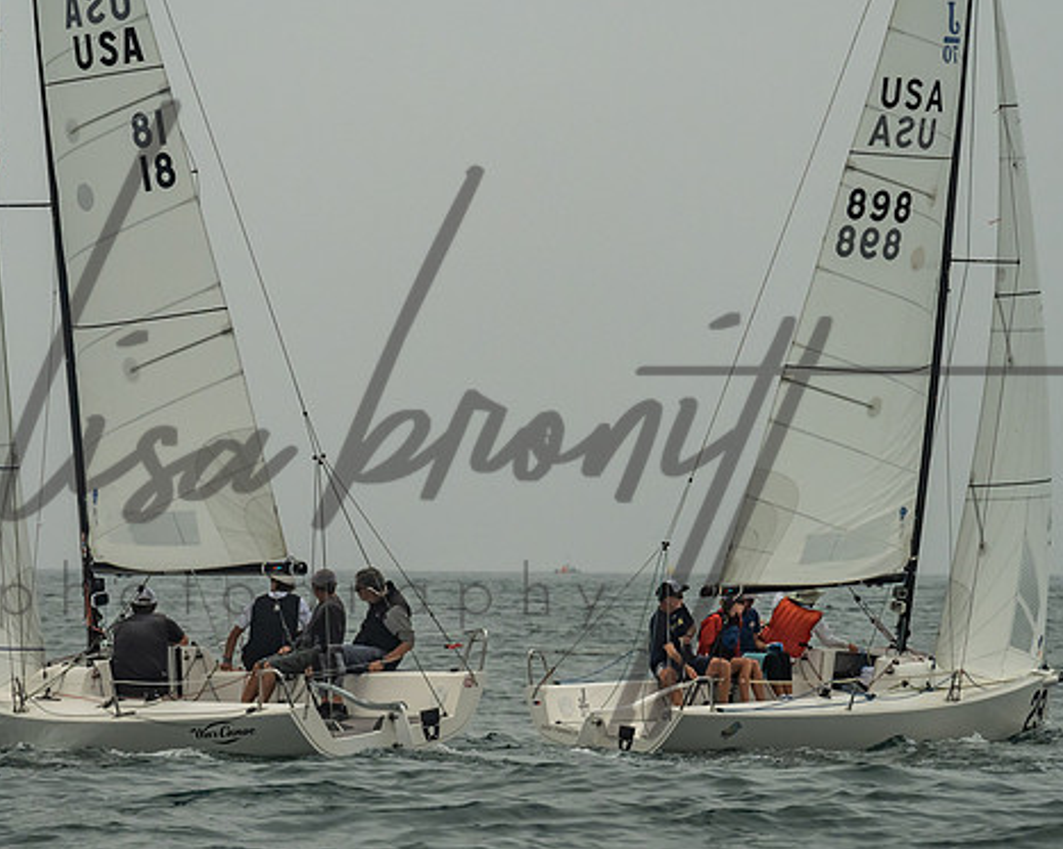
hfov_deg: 8.1
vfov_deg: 6.4
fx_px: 7546
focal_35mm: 240
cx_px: 361
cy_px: 615
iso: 800
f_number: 9
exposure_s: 1/3200
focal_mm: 145
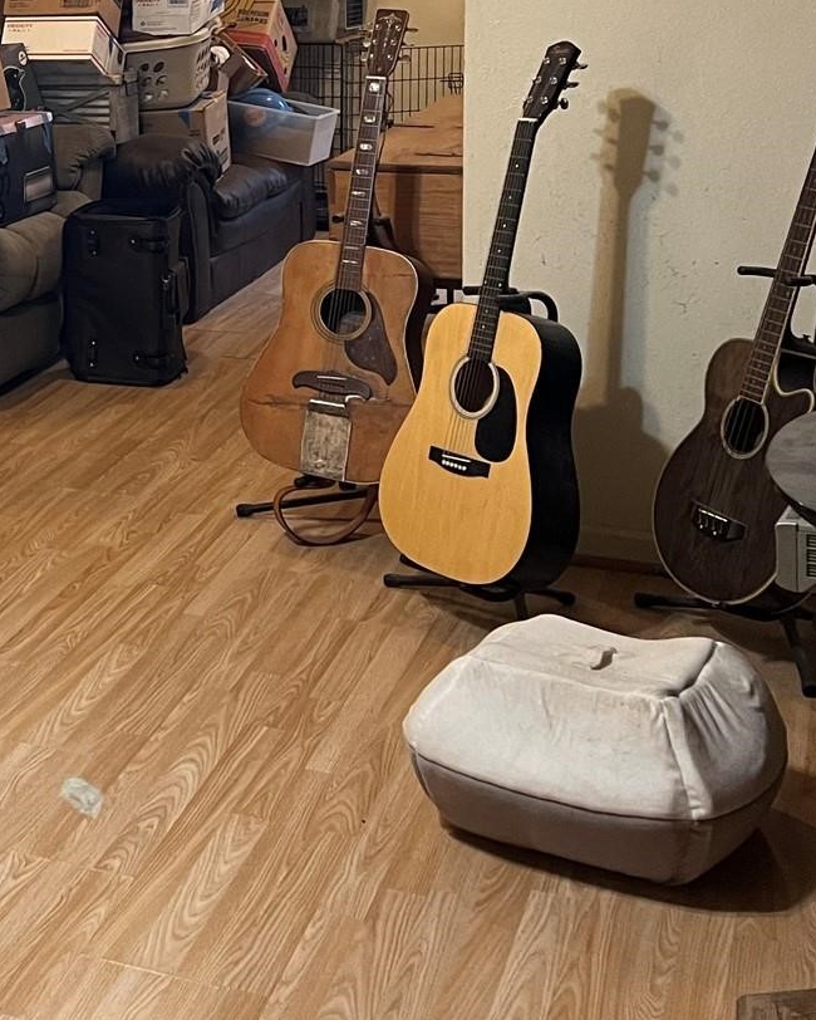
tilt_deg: -5.4
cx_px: -143
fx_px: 1931
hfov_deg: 22.2
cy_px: 98
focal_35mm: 64
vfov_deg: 28.4
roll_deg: +3.0
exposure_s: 1/60
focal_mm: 5.7
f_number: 1.5
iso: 320
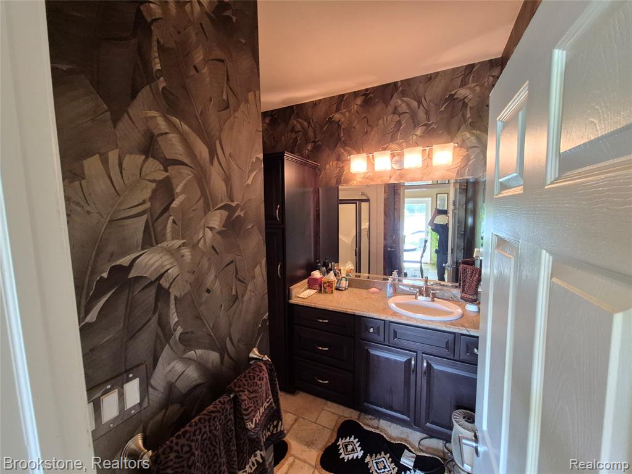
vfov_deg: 89.9
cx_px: 316
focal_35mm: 13
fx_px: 237
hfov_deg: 106.2
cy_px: 237
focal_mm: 1.74
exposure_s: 1/60
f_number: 2.2
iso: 400
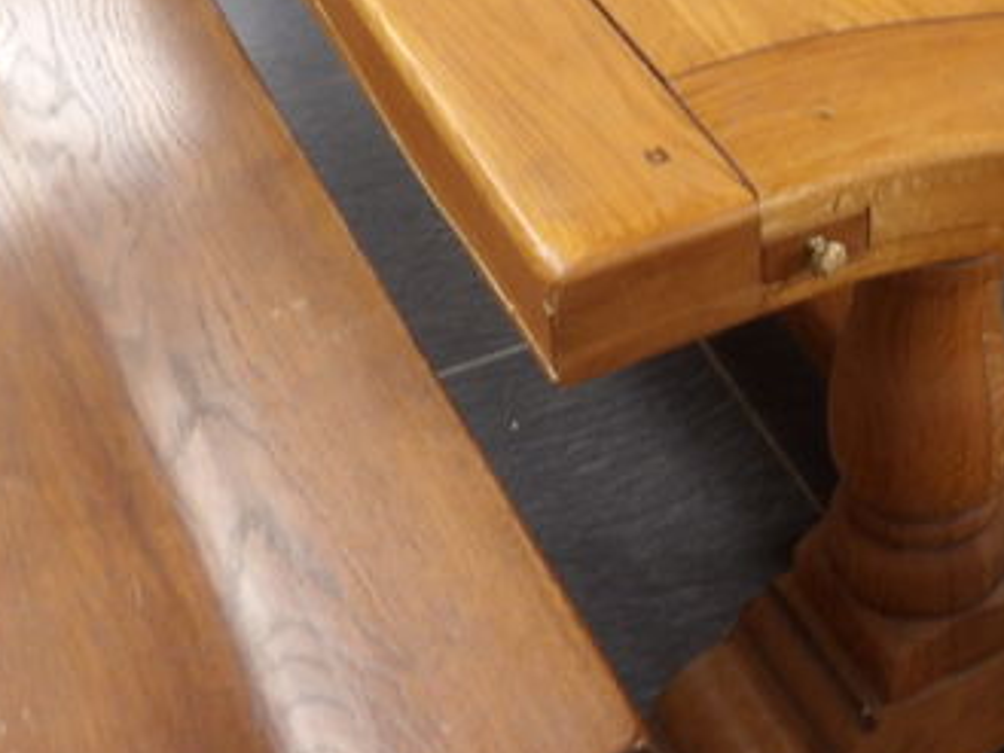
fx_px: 2118
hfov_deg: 26.0
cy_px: 58
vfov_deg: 19.8
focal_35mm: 73
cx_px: 848
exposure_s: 1/33
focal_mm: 4.3
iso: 135
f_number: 3.2
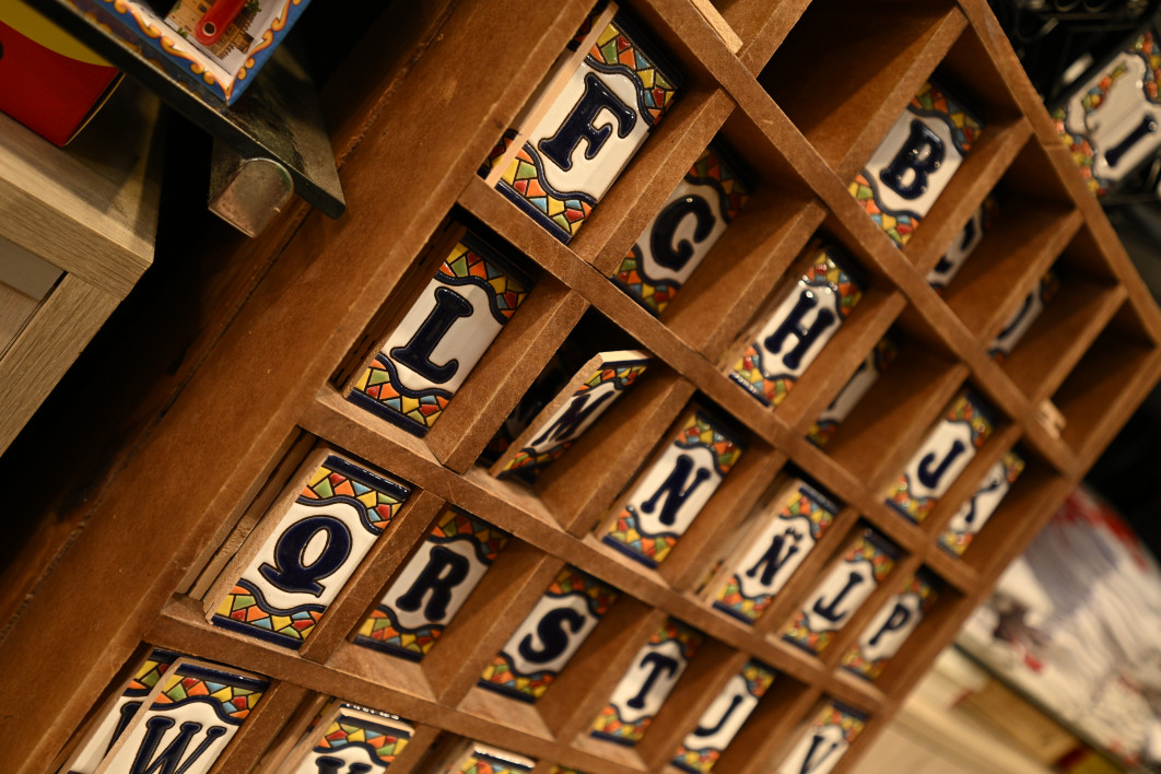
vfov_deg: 46.4
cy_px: 387
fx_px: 903
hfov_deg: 65.5
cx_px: 580
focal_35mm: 28
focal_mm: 28
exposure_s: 1/400
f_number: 2.8
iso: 800
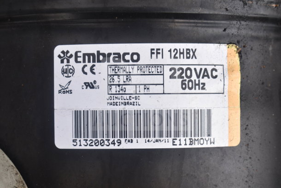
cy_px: 94
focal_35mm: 78
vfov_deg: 17.5
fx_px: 609
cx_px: 140
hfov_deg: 26.0
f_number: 8
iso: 200
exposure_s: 1/250
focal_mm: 52
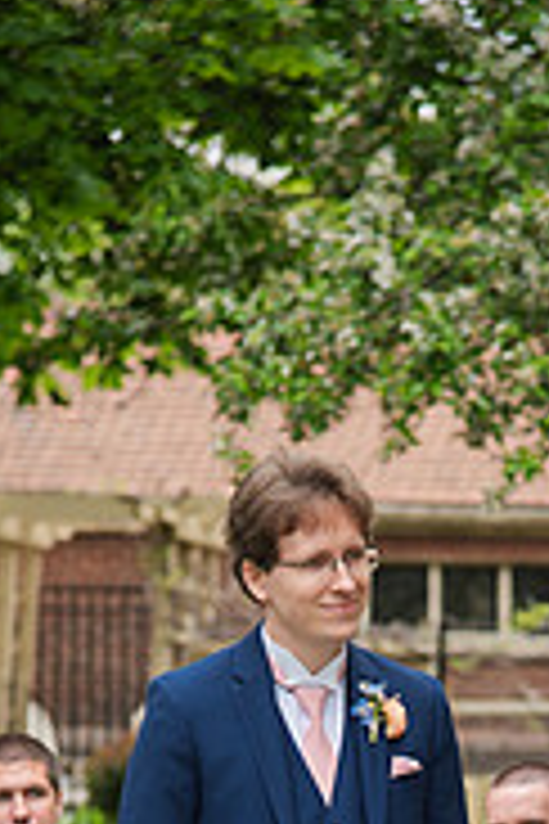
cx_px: 378
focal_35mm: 241
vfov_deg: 8.5
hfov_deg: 5.7
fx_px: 5512
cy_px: 977
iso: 160
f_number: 4
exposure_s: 1/400
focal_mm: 98
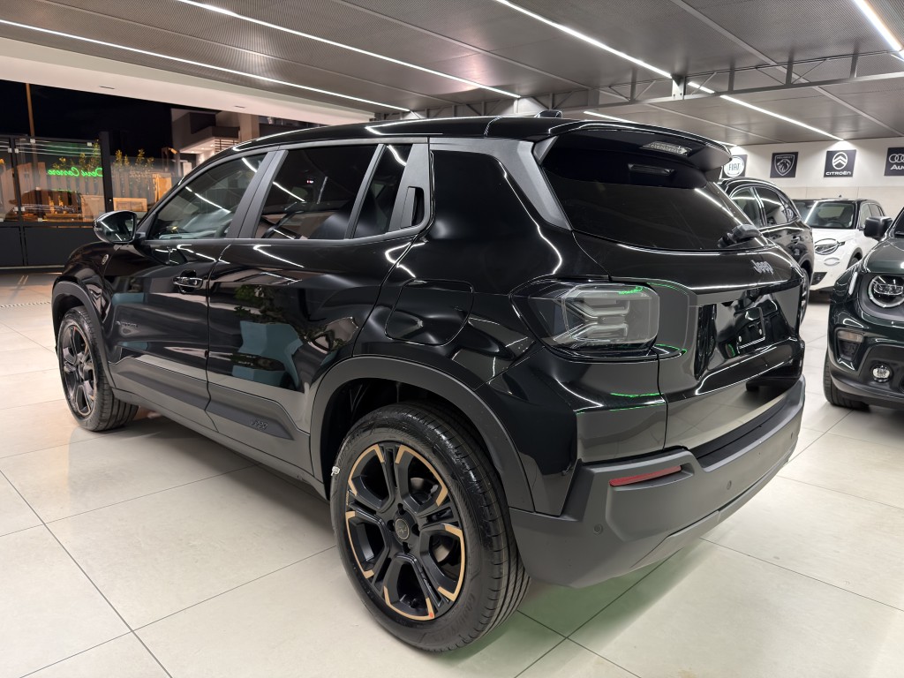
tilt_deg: -10.2
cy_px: 339
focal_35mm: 24
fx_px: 627
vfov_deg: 56.8
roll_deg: -1.1
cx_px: 452
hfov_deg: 71.6
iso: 500
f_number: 1.78
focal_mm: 6.76
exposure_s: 1/33
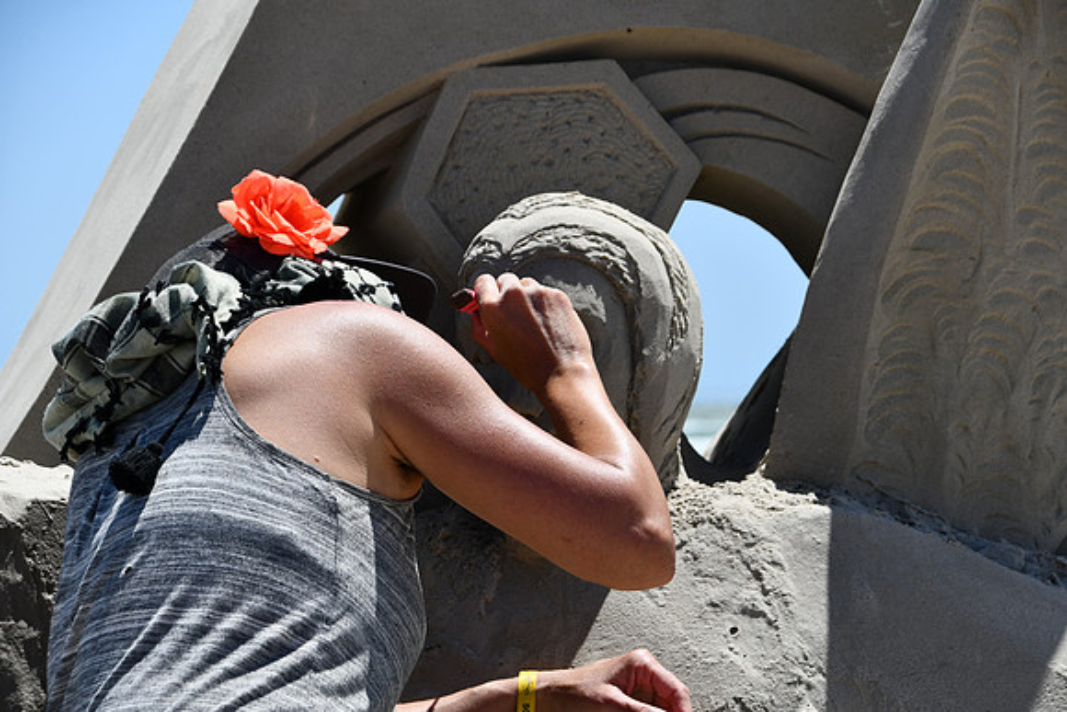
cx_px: 534
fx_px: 5781
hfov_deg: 10.5
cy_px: 356
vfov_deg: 7.0
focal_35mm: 195
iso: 100
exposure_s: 1/320
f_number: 9
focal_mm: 130
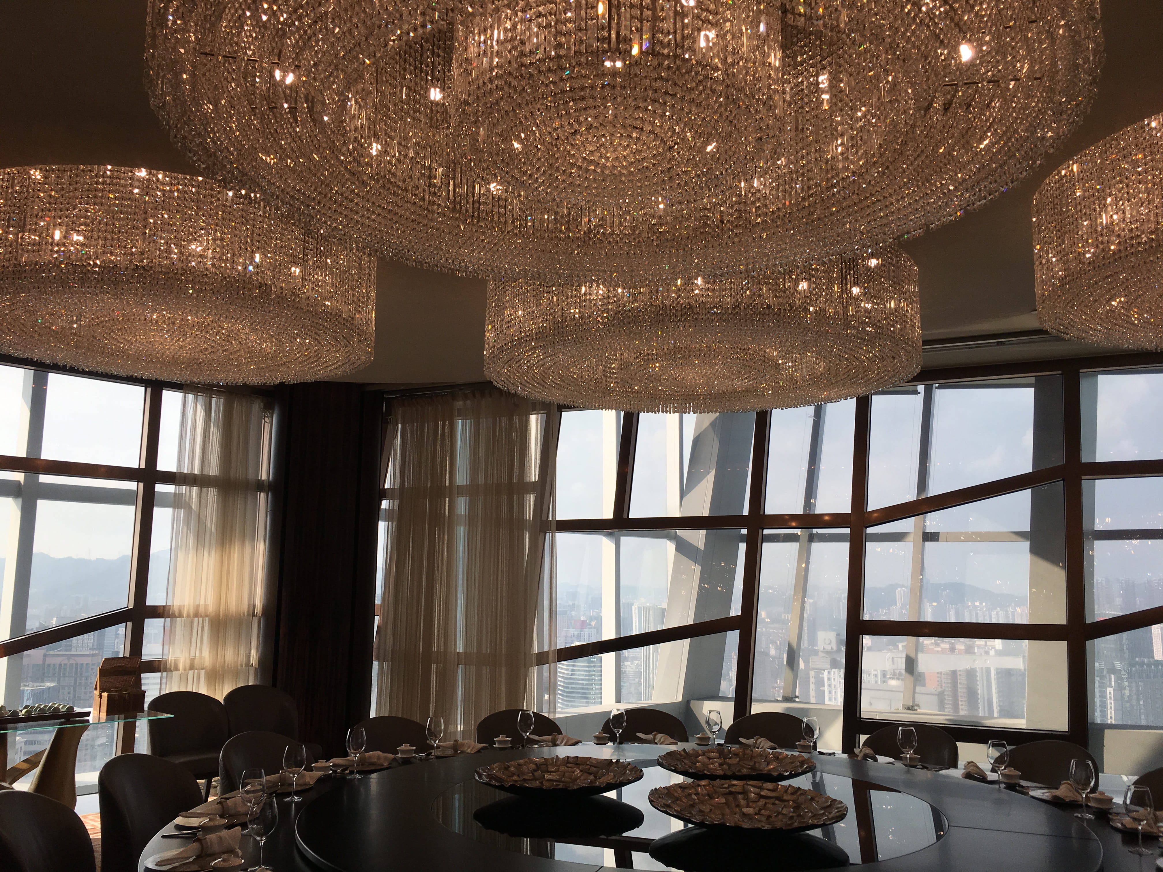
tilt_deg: +9.1
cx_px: 582
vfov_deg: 48.2
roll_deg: -0.6
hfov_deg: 61.7
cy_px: 436
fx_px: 974
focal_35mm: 29
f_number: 2.2
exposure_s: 1/204
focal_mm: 4.15
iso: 25
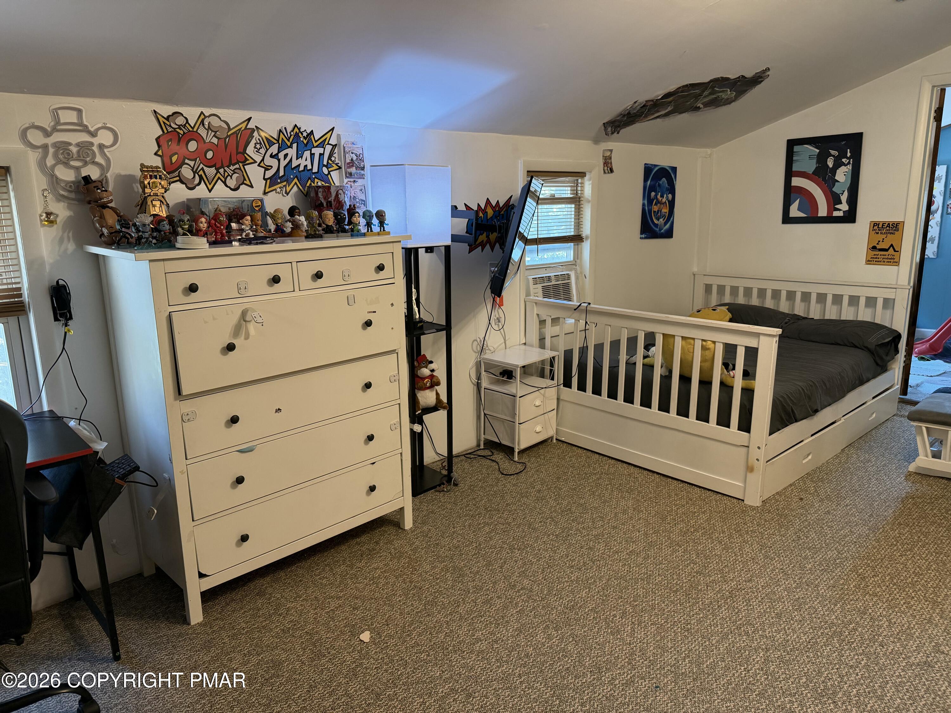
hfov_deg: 71.6
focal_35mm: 24
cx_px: 476
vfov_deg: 56.8
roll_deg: +0.7
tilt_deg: -12.3
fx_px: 659
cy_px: 356
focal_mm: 6.76
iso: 250
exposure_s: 1/60
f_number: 1.78
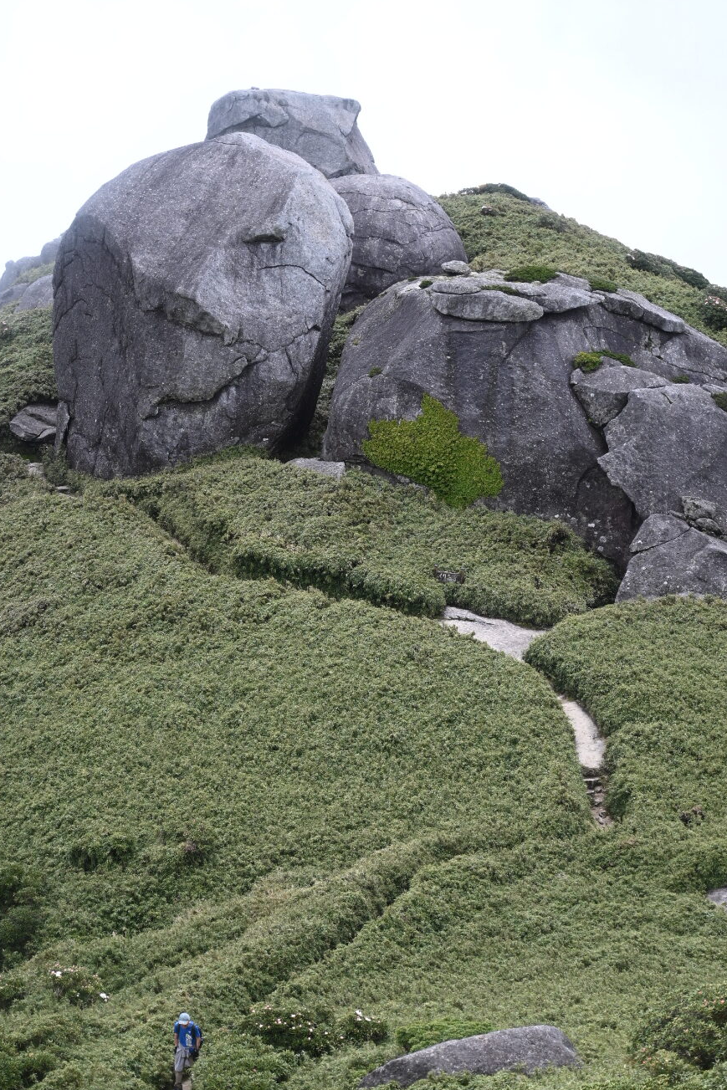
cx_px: 337
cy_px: 525
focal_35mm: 87
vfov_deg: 23.4
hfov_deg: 15.7
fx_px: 2634
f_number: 4
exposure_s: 1/500
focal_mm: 70
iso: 100
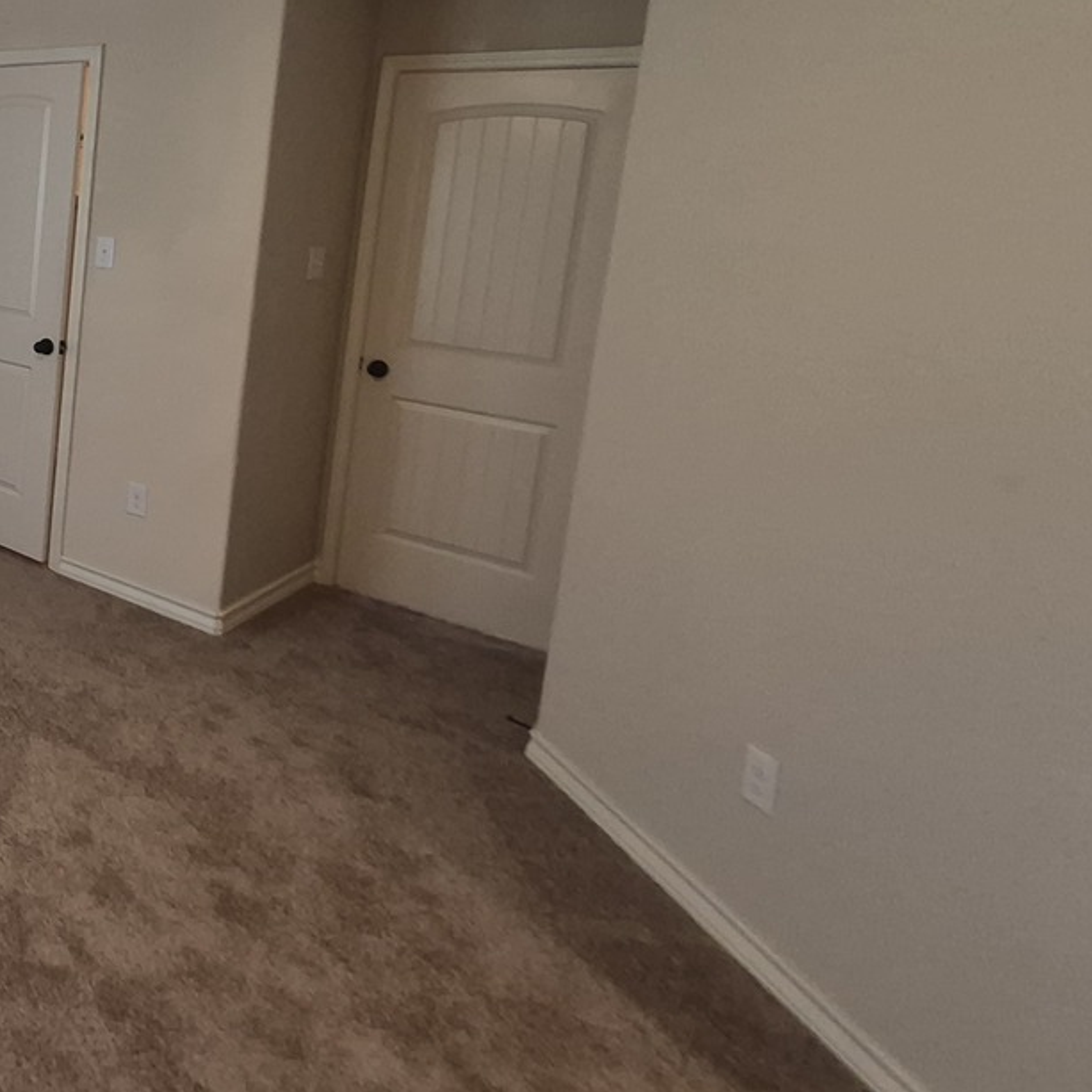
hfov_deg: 42.5
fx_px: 964
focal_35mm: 27
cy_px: 289
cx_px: -173
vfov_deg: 56.5
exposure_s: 1/60
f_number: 2.2
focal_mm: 1.74
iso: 200
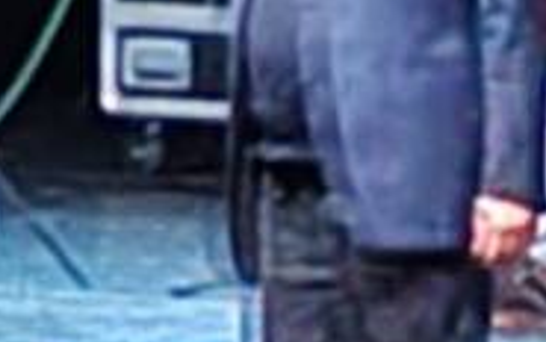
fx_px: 11885
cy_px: -333
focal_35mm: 798
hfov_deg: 2.6
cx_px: -773
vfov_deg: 1.6
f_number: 1.9
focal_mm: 6.12
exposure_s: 1/33
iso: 2000
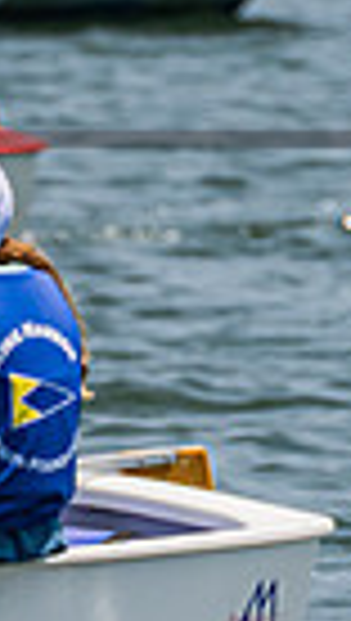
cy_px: 118
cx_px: -639
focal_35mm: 1304
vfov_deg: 1.7
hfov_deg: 0.9
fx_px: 21497
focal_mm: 250
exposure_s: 1/1600
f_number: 8
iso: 320
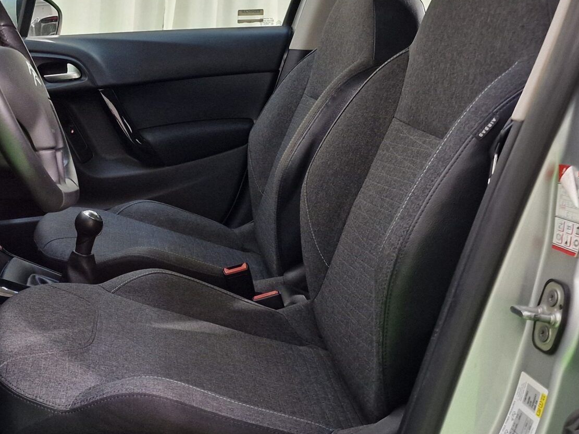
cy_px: 194
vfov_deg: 27.5
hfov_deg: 35.1
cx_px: 125
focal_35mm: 53
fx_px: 886
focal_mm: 6.4
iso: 250
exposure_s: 1/50
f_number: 1.8
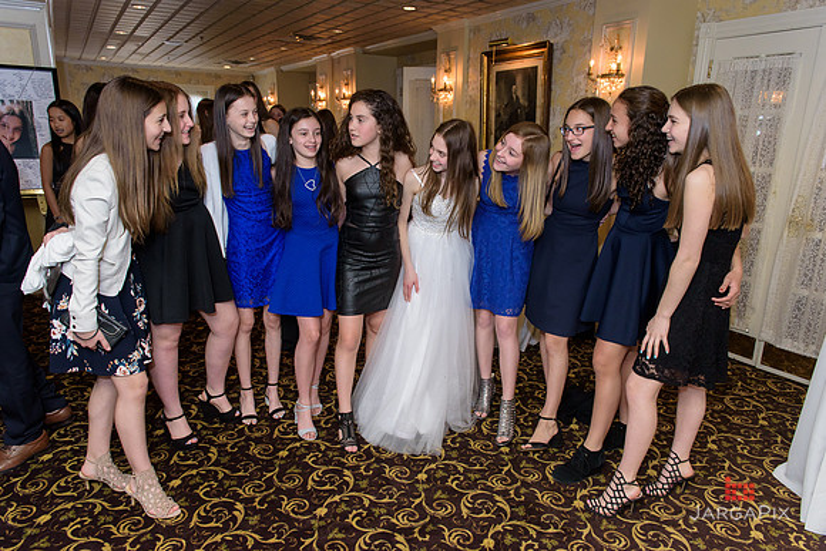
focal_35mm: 24
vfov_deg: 53.2
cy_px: 276
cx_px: 413
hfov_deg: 73.7
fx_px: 551
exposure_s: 1/125
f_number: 4
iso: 1250
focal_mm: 24
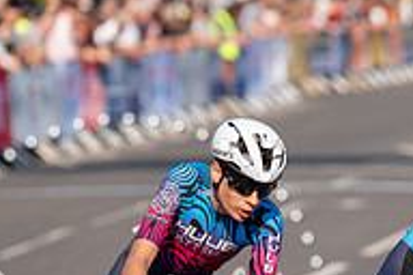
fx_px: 6057
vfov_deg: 2.6
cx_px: 462
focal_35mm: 528
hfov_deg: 3.9
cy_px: 205
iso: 160
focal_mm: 175
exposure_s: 1/1000
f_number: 4
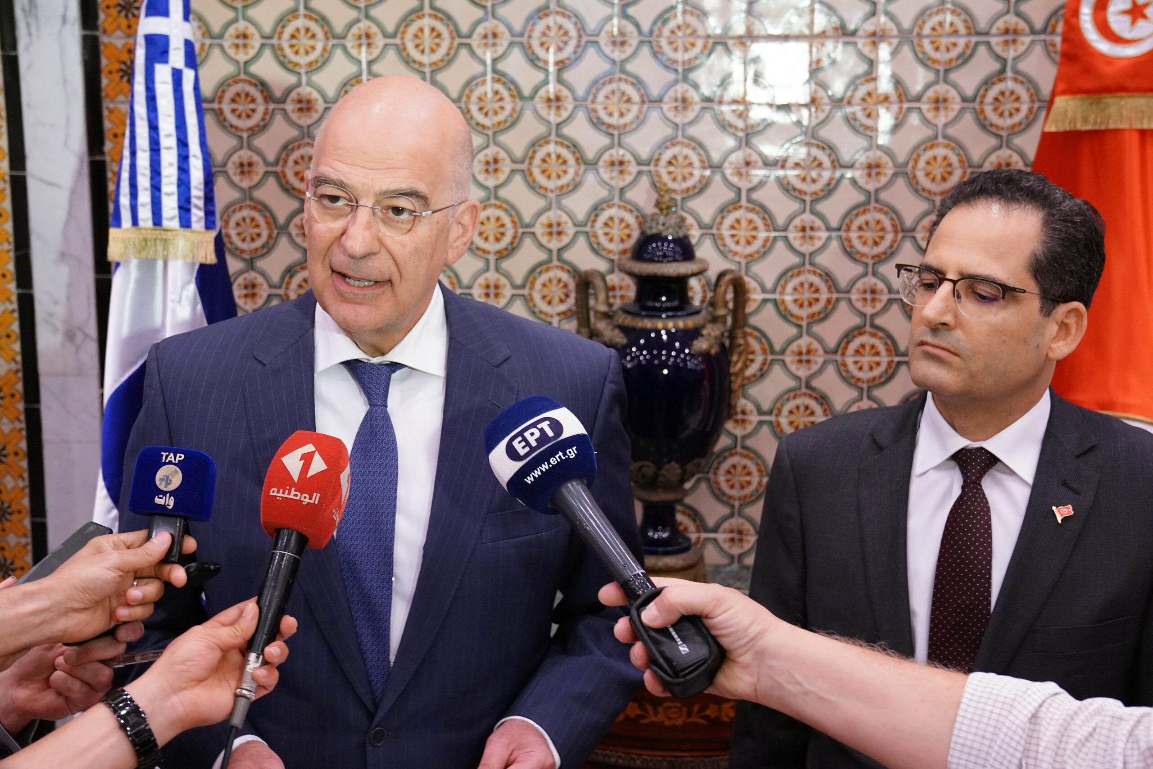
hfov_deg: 50.7
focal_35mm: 38
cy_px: 384
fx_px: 1217
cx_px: 576
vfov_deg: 35.1
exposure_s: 1/125
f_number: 4
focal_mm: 38
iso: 3200
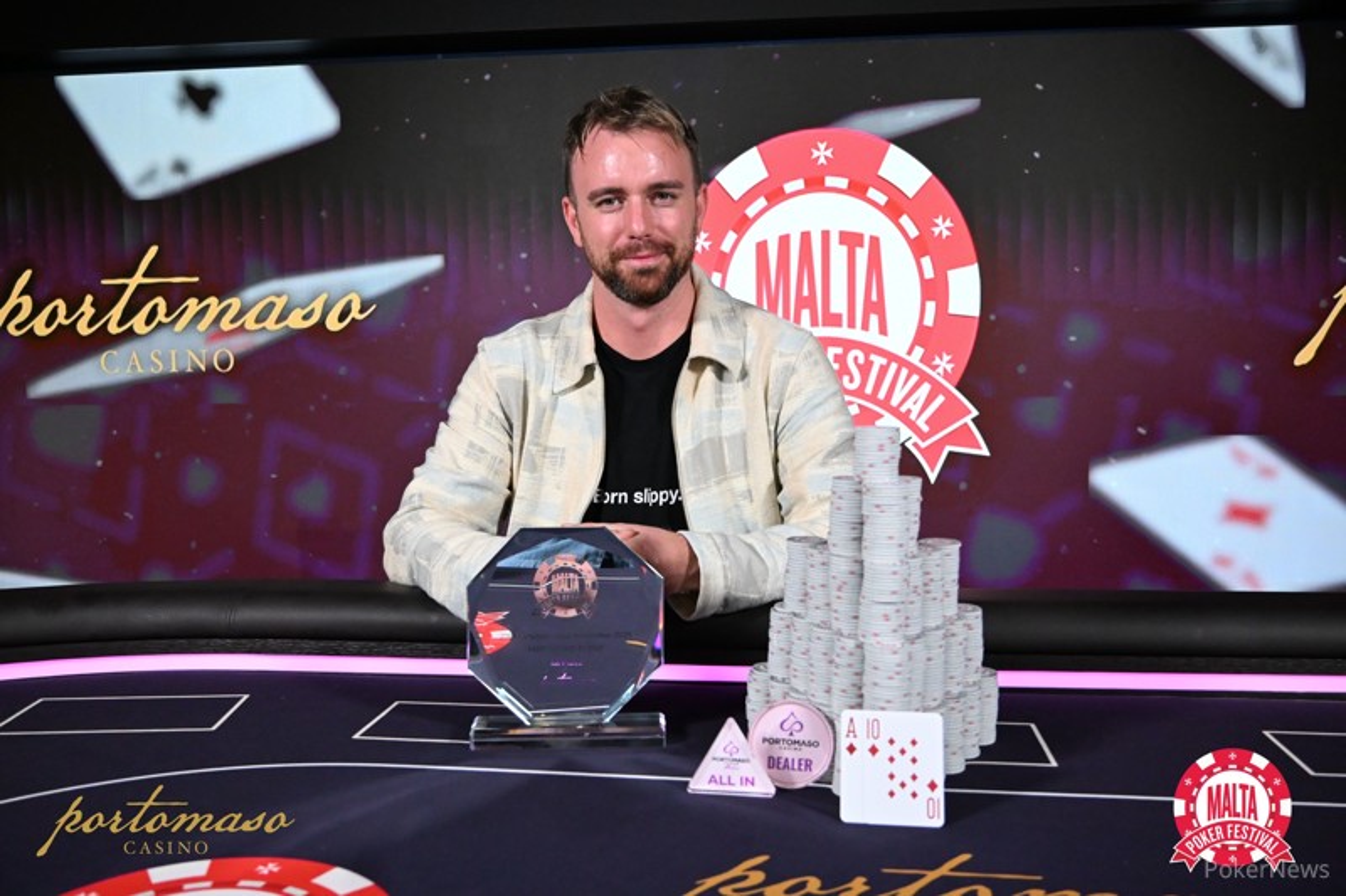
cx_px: 673
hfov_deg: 60.7
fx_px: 1149
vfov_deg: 42.6
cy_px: 448
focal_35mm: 31
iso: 4000
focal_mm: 20.5
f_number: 3.5
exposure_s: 1/500
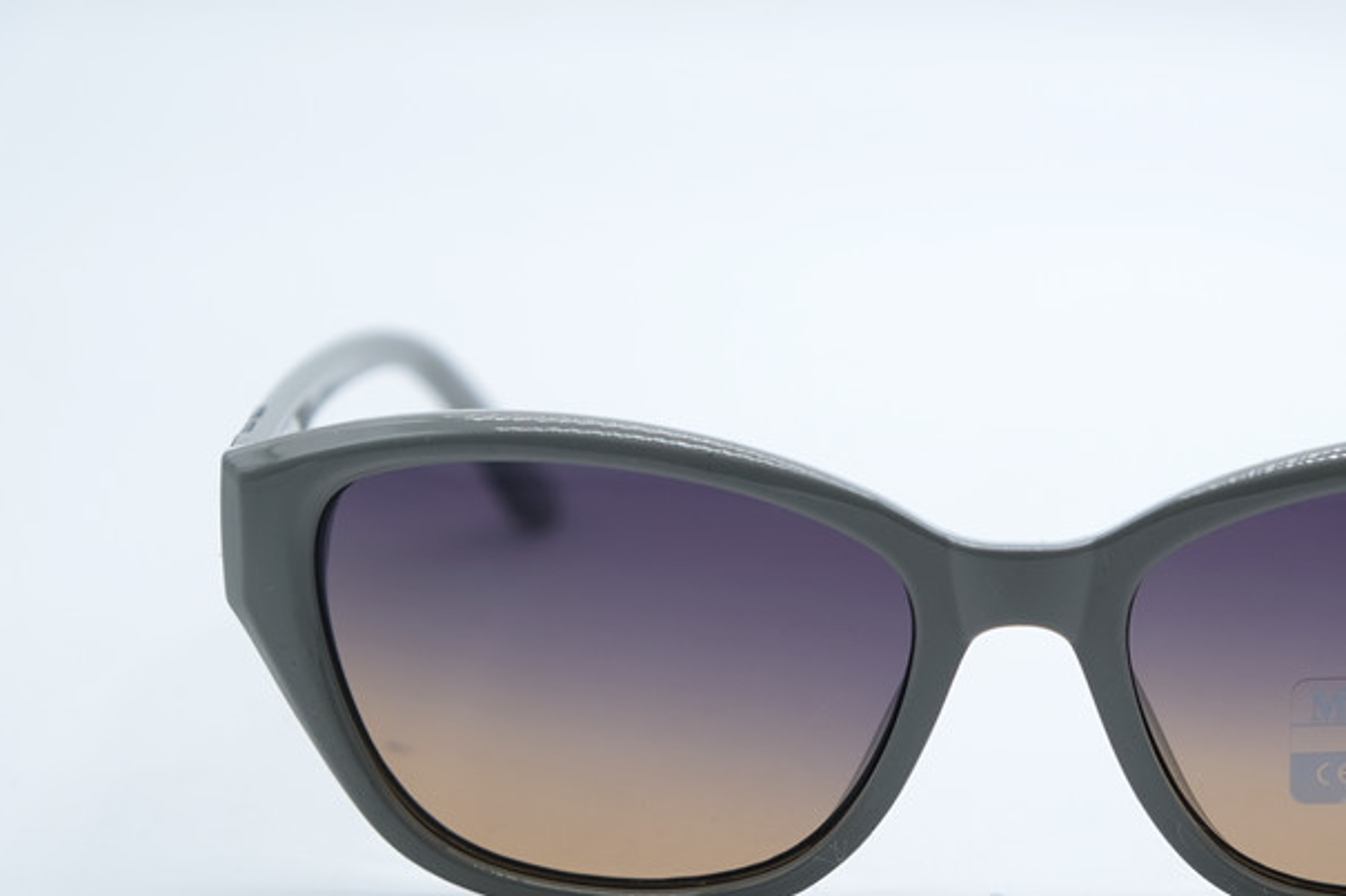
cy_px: 711
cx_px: 1017
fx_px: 4261
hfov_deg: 17.8
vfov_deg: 12.0
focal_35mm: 114
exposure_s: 1/240
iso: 160
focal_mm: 46.3
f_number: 5
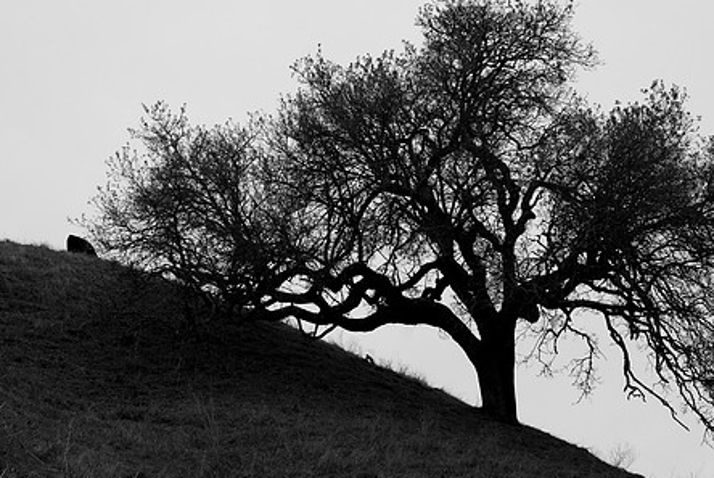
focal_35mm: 69
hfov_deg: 29.4
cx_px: 351
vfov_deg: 19.9
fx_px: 1363
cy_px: 233
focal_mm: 35
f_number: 8
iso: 320
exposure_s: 1/200
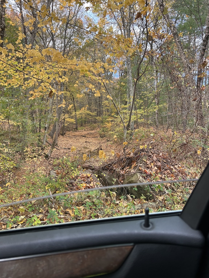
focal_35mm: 26
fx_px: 209
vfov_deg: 67.3
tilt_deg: -7.3
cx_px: 104
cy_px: 139
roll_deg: +1.9
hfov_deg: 53.1
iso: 40
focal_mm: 5.7
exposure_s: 1/287
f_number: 1.5
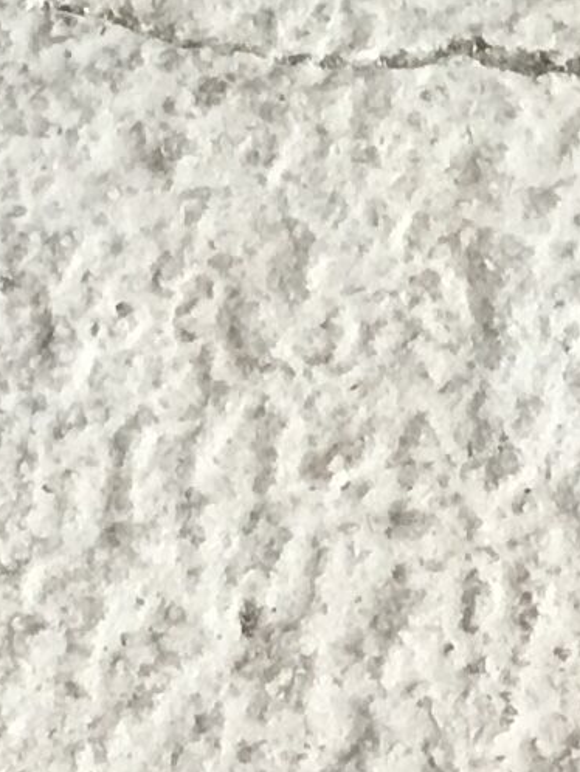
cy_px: -625
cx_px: 288
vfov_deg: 9.3
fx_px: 4531
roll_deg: +2.3
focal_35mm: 203
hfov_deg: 7.3
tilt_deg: -39.4
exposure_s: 1/33
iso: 64
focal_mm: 3.3
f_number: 2.4
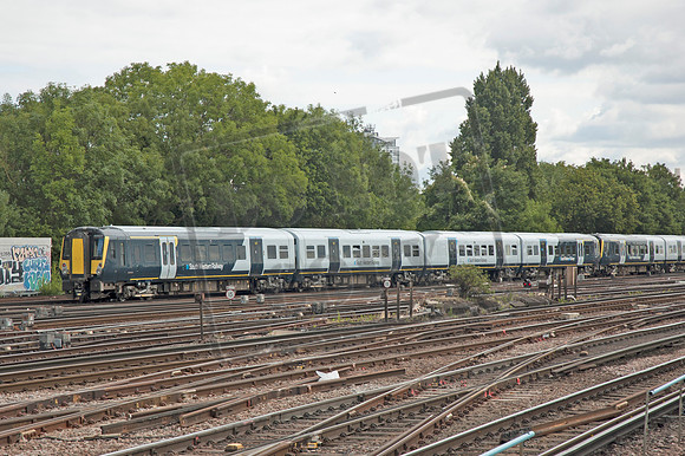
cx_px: 342
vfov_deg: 14.7
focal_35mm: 93
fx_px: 1769
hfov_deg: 21.9
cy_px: 228
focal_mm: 62
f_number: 5
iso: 200
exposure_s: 1/400
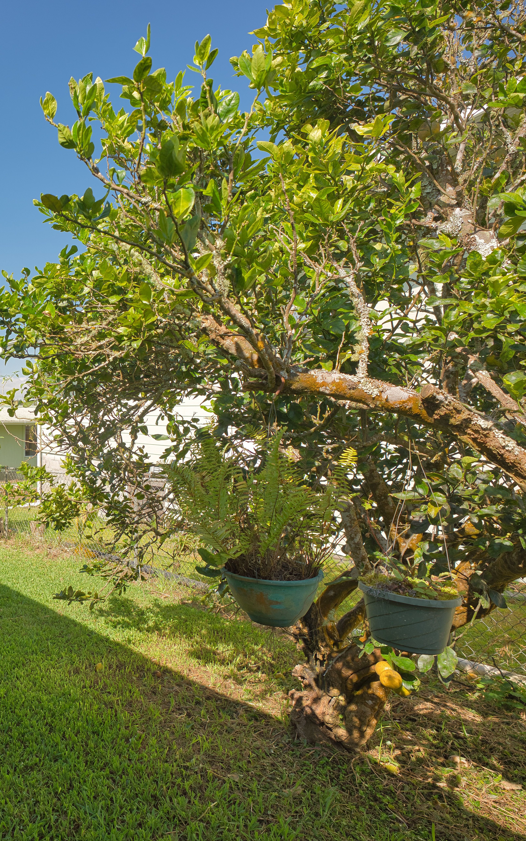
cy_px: 412
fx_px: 505
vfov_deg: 79.6
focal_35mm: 22
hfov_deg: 43.8
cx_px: -39
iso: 50
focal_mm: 14
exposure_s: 1/320
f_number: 5
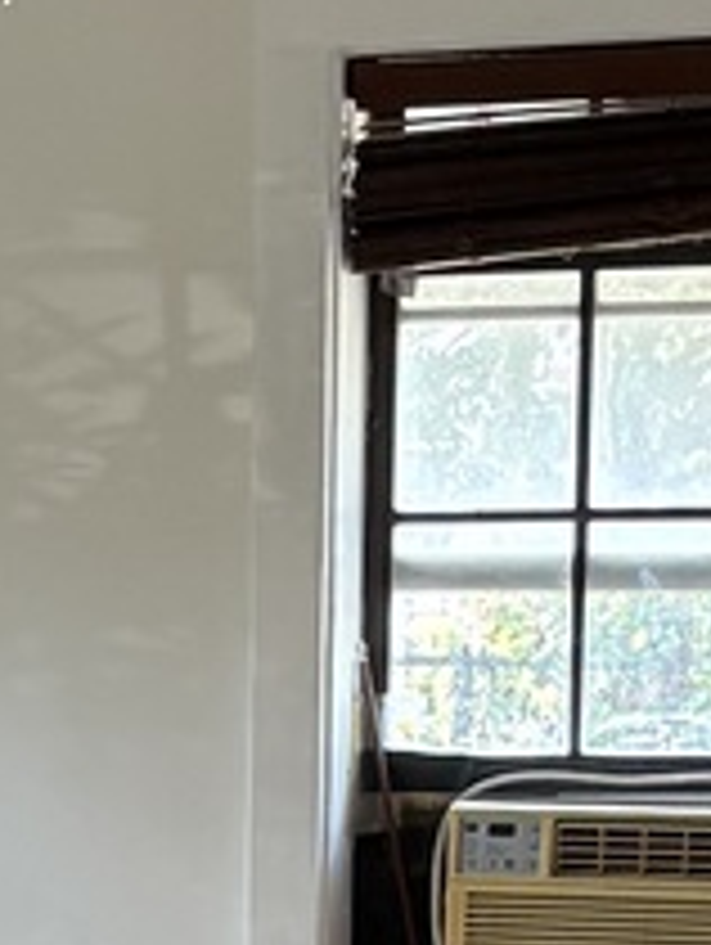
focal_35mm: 178
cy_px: 1382
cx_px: -792
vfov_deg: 10.7
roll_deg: +0.2
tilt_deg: -7.4
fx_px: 4865
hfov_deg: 7.9
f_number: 1.6
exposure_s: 1/77
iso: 125
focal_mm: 5.96
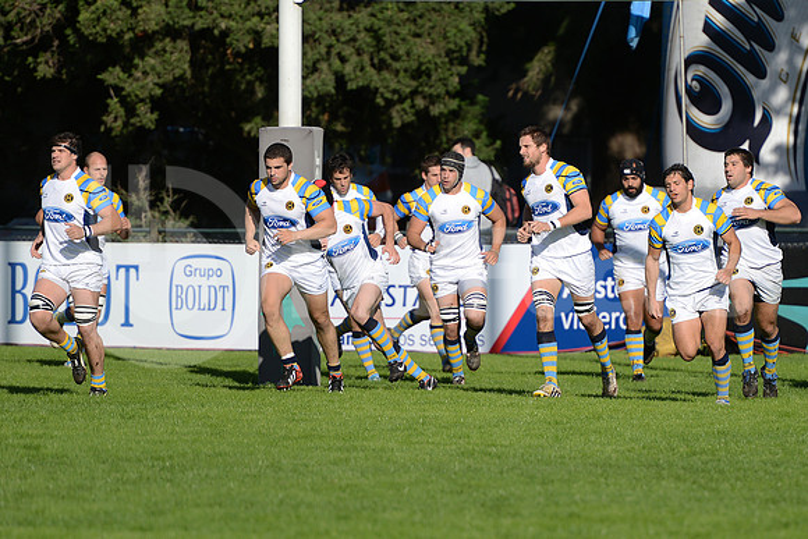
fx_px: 6061
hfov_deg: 7.6
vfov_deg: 5.1
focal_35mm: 270
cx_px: 404
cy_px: 270
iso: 400
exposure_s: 1/2500
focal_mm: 270
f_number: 4
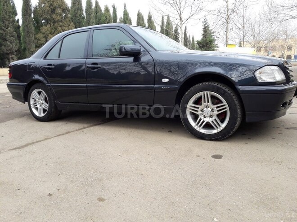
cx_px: 148
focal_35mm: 28
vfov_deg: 49.7
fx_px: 240
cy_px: 111
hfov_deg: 63.4
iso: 40
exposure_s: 1/216
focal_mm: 3.7
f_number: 1.9
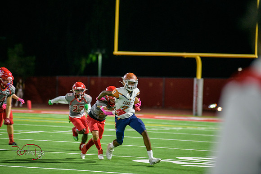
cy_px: 87
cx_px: 130
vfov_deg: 6.9
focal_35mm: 200
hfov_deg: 10.3
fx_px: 1450
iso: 1600
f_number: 2.8
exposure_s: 1/250
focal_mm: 200
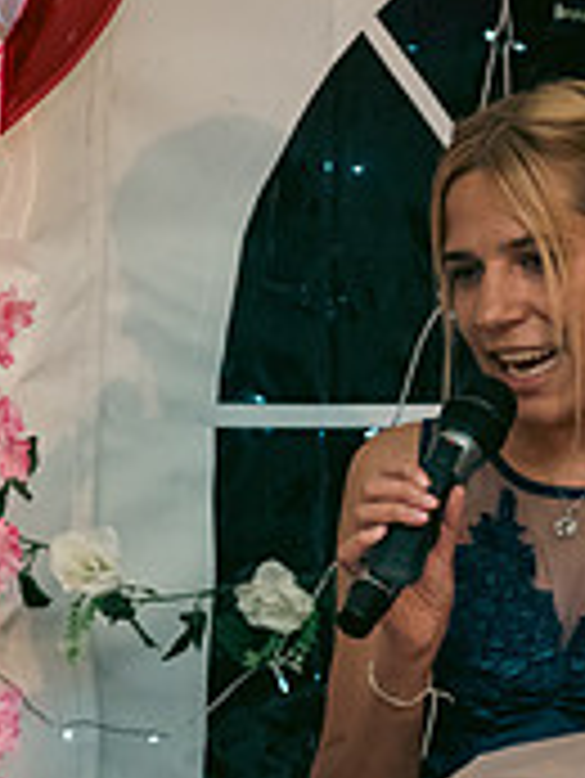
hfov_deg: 6.6
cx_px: 526
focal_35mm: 226
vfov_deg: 8.7
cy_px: 641
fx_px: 5086
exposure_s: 1/160
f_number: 3.5
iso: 800
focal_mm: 70
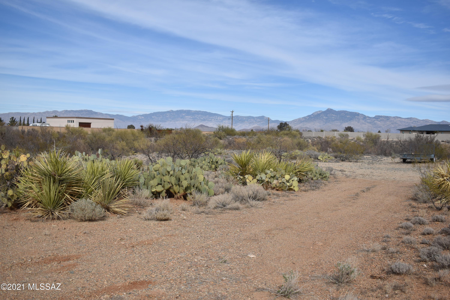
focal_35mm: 34
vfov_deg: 38.4
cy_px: 150
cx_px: 225
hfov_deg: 55.1
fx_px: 431
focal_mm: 23
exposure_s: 1/2000
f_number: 5
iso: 180
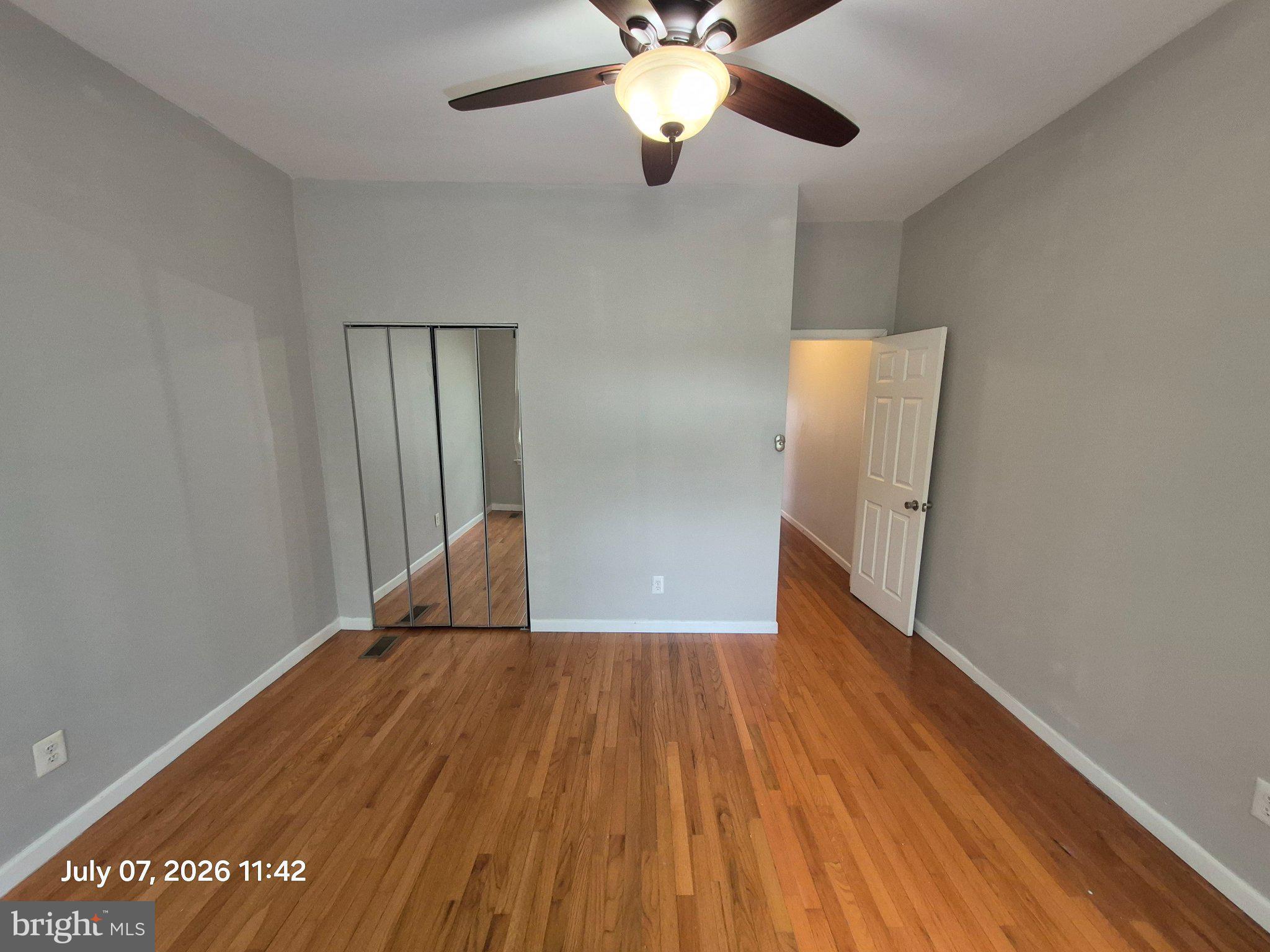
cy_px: 476
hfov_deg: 106.2
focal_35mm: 13
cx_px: 635
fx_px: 477
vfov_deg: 89.9
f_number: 2.2
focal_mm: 1.74
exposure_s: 1/60
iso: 320
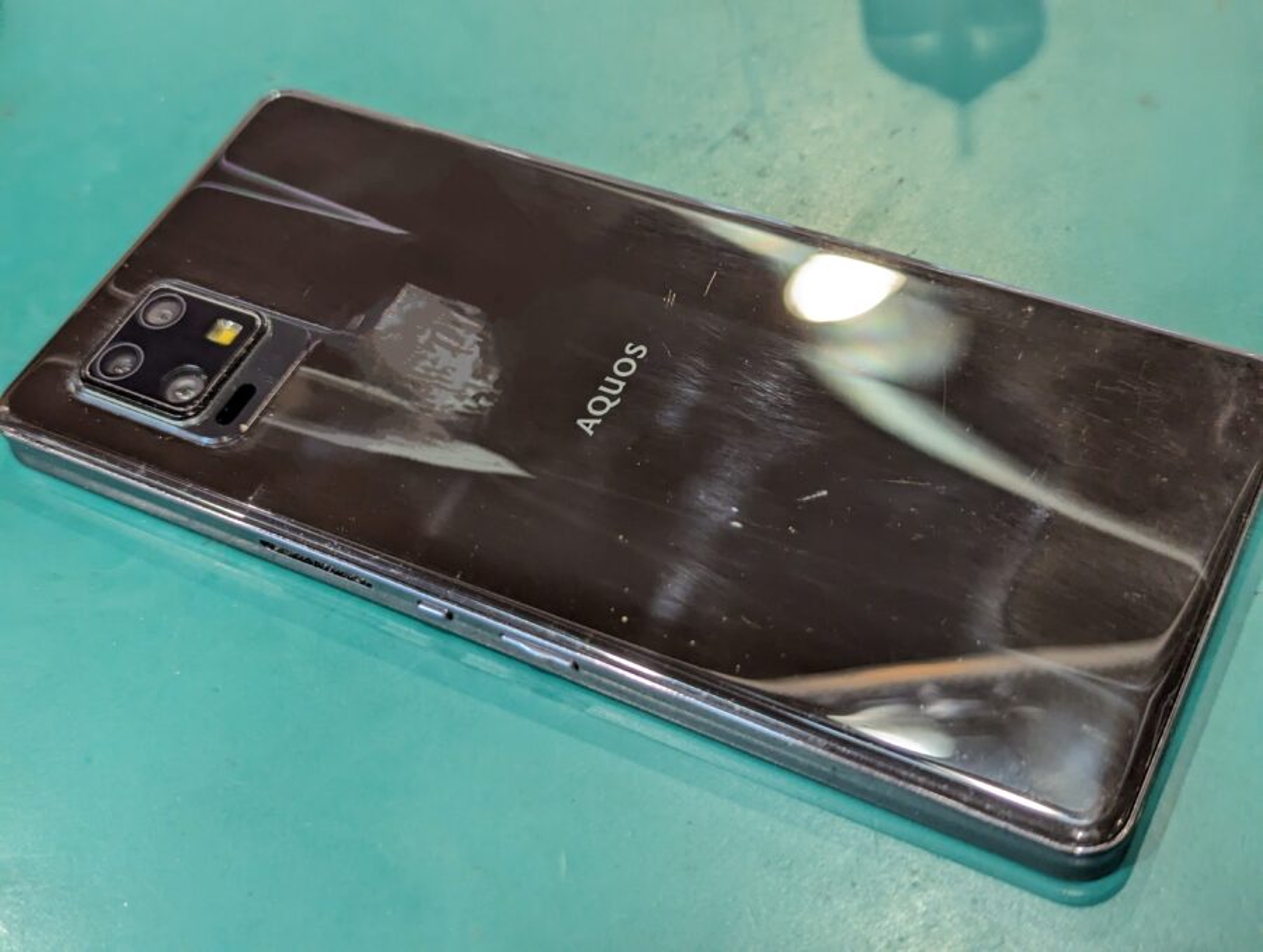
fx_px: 1754
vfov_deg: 30.3
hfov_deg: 39.6
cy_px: 476
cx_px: 632
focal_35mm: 48
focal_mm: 6.81
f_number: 1.85
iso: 243
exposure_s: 1/99.9
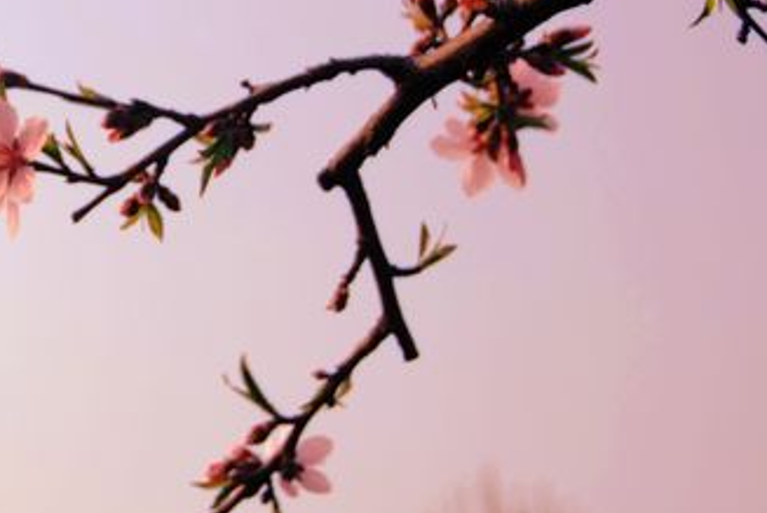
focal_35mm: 132
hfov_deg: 15.2
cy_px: 28
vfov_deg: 10.4
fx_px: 2816
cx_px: -49
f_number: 5
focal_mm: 36
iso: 100
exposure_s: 1/320
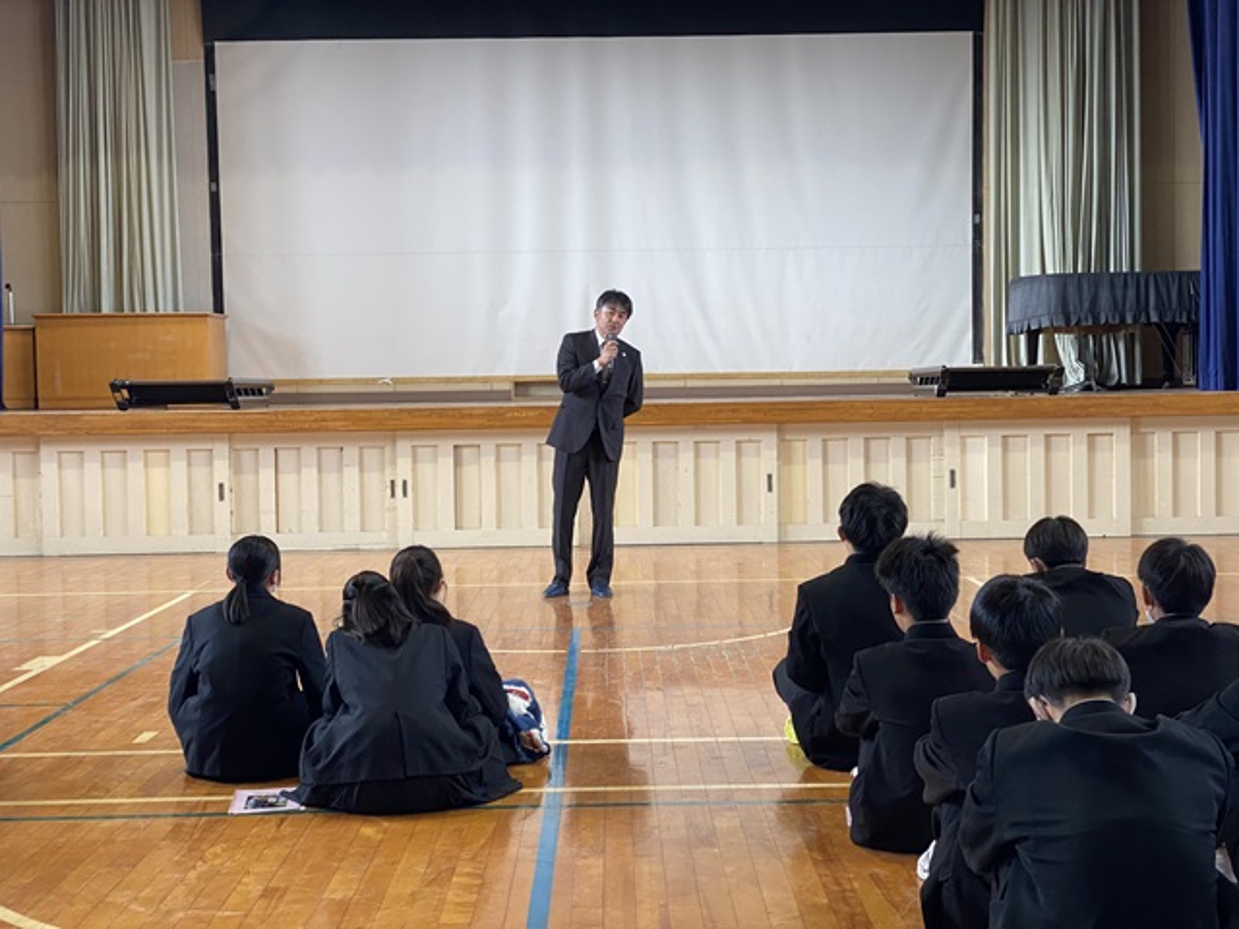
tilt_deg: -3.4
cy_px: 464
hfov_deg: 36.8
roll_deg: +0.7
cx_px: 620
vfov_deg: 28.0
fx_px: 1861
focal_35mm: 52
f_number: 2
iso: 125
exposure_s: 1/50
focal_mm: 6
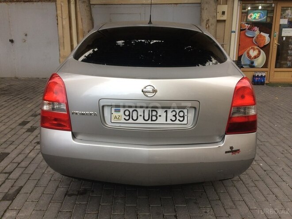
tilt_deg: -13.5
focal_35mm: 29
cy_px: 110
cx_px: 146
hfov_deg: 61.7
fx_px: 245
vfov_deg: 48.2
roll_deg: +0.0
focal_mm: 4.15
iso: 50
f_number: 2.2
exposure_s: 1/100
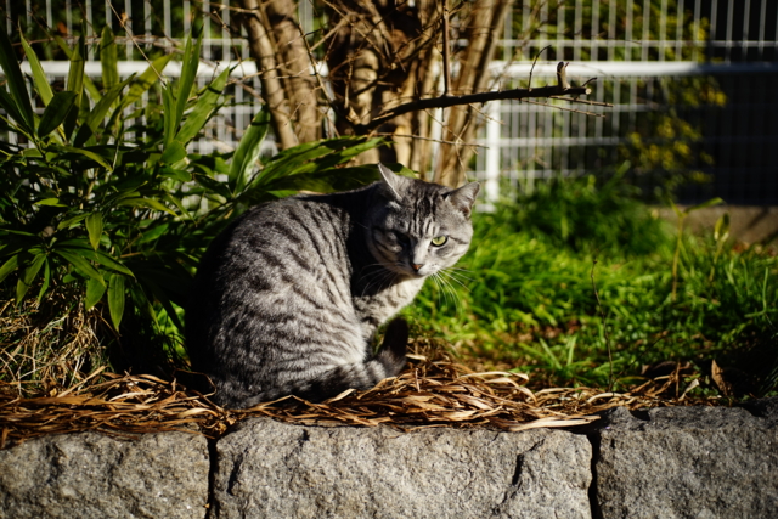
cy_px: 260
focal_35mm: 50
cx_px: 389
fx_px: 1081
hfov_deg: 39.6
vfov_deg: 27.0
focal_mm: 50
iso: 100
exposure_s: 1/800
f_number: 2.8
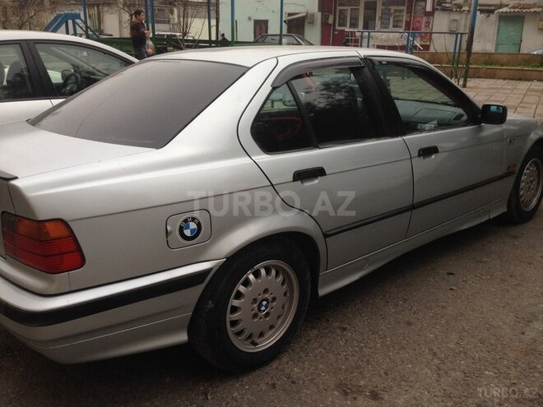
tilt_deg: -19.2
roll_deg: +0.4
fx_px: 518
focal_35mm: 33
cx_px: 272
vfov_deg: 42.9
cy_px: 204
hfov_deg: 55.4
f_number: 2.4
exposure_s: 1/120
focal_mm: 4.12
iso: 50
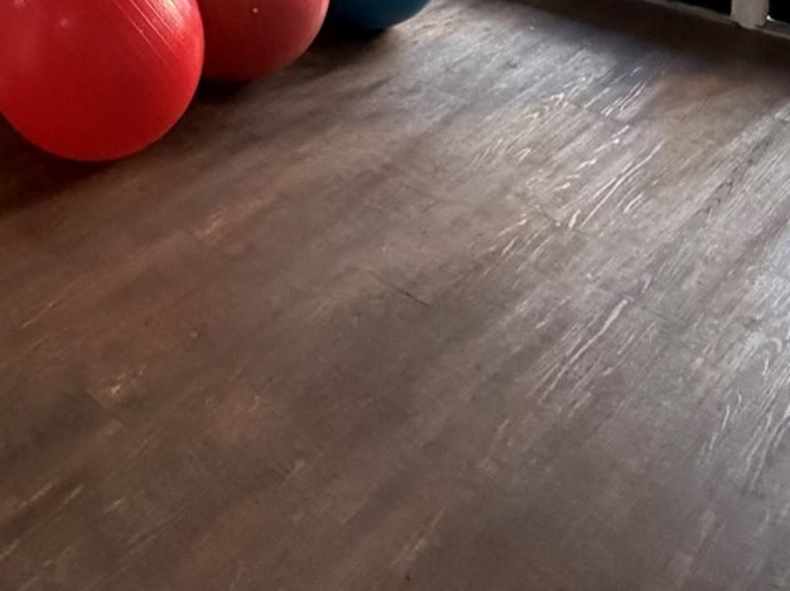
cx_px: -20
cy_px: -301
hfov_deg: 36.0
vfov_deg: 24.1
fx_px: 1072
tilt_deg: -6.7
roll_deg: +1.9
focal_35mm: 47
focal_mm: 2.22
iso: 500
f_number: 2.2
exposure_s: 1/60
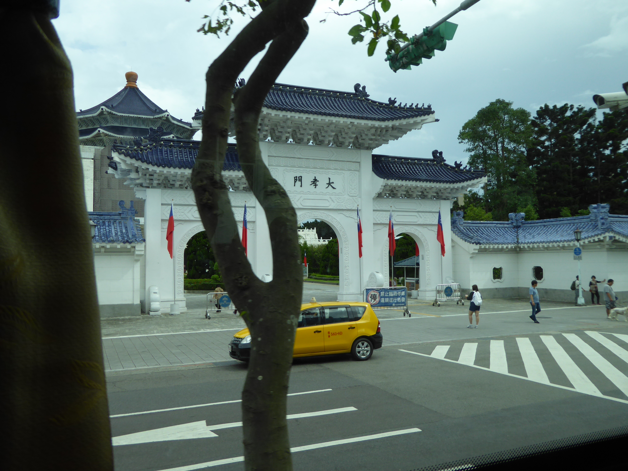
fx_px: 526
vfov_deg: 48.2
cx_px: 314
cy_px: 236
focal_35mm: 29
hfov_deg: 61.7
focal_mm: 5
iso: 100
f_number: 3.5
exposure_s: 1/500
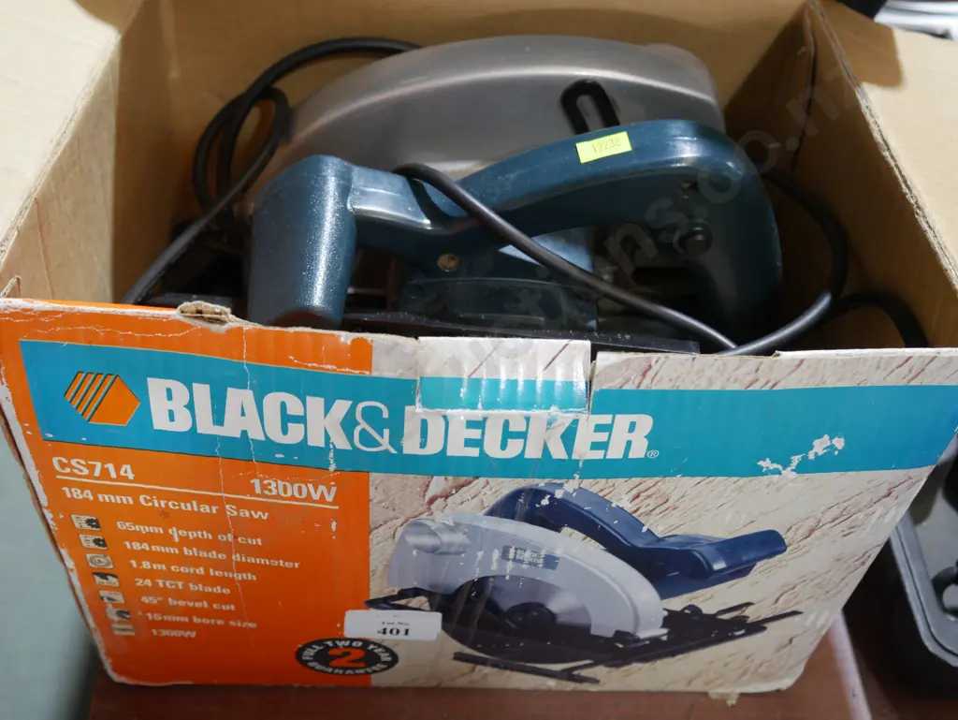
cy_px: 360
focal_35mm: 36
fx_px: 997
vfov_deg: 39.7
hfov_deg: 51.3
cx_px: 479
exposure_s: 1/60
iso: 800
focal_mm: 18
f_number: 4.5
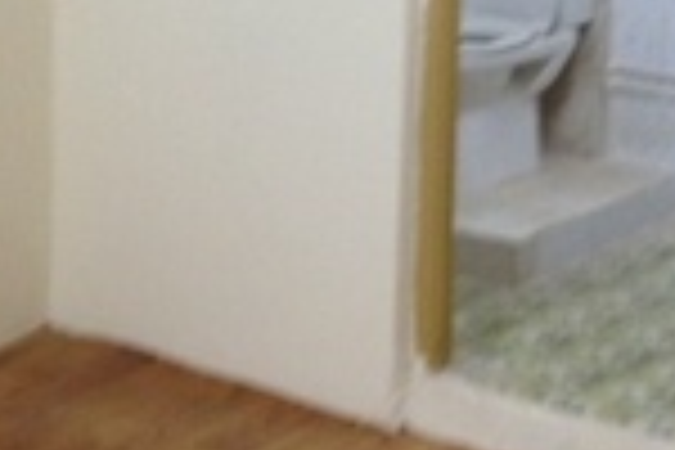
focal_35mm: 111
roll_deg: -2.5
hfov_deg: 18.4
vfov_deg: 12.2
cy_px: -38
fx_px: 2081
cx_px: 376
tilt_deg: -9.5
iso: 125
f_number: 2.4
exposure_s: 1/20
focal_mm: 4.28
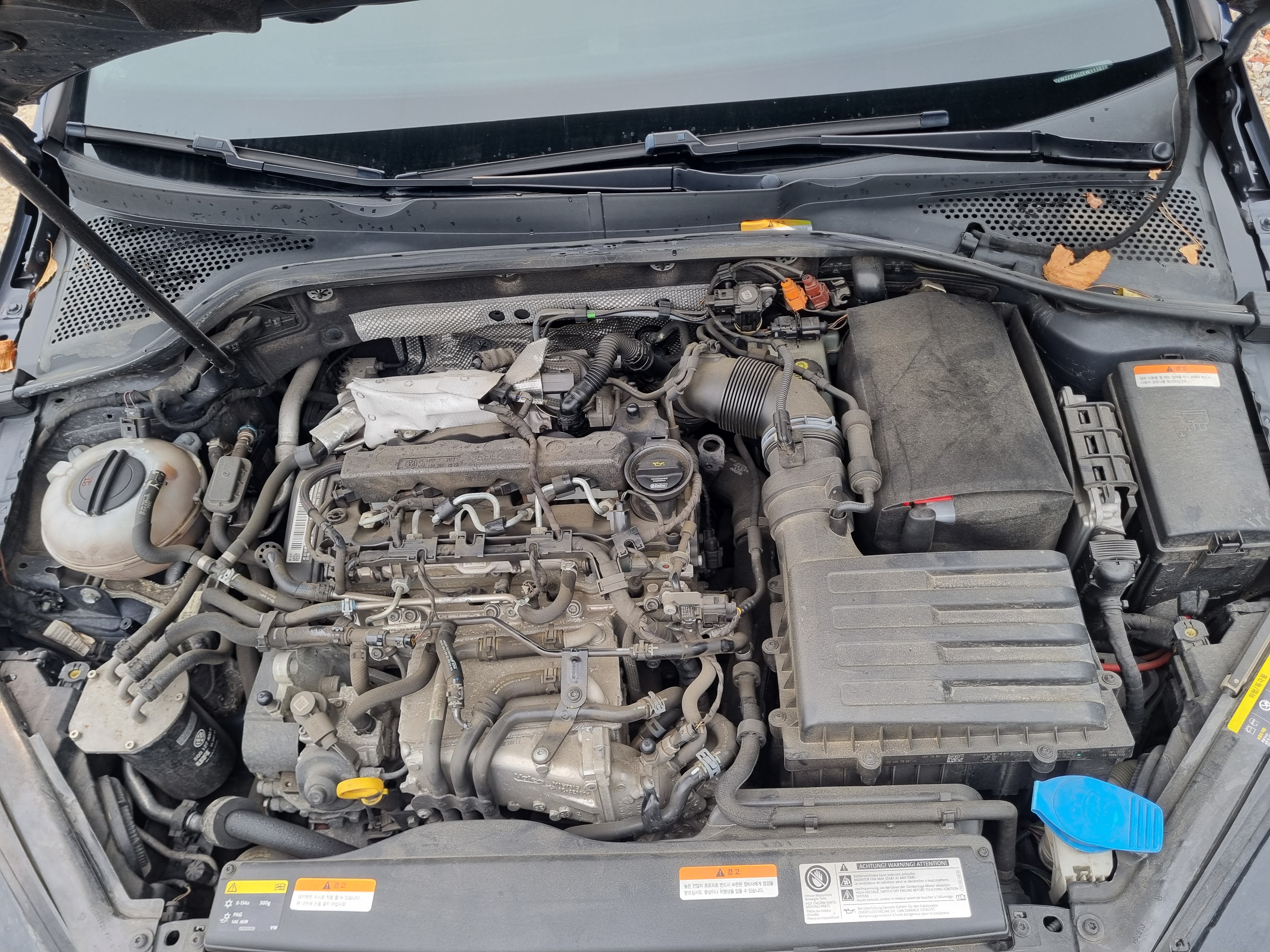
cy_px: 476
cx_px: 635
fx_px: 954
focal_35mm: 26
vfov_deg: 53.1
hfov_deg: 67.3
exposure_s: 1/420
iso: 50
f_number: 1.8
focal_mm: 5.4
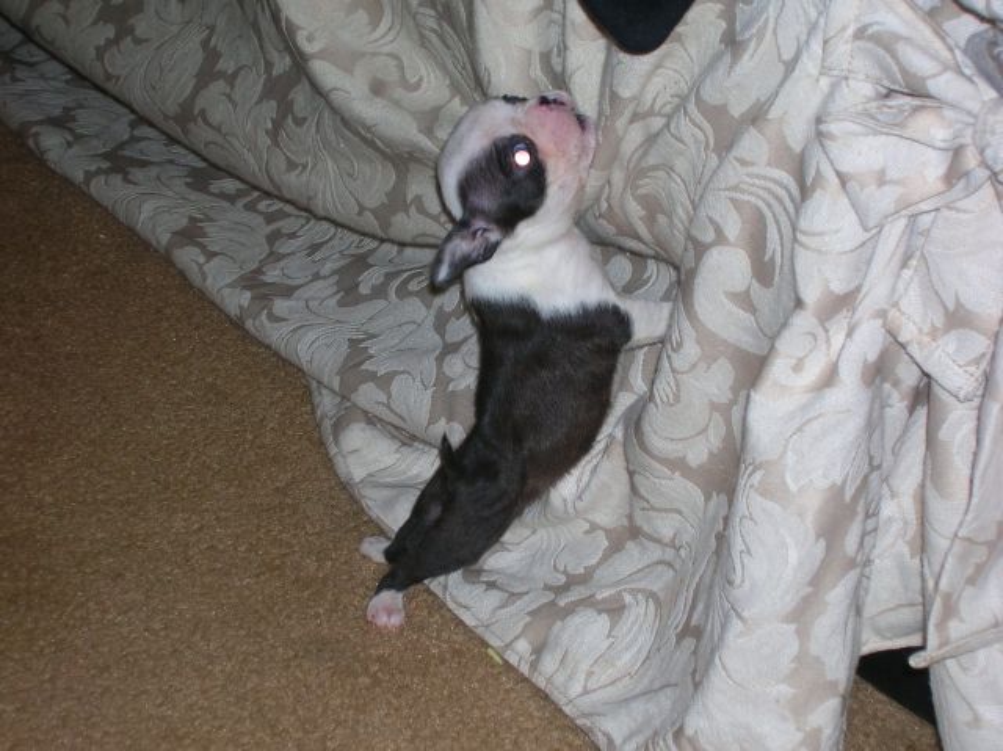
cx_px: 502
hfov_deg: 23.9
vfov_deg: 18.0
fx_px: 2374
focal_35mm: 82
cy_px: 376
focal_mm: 13.6
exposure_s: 1/60.1
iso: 50
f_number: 4.3
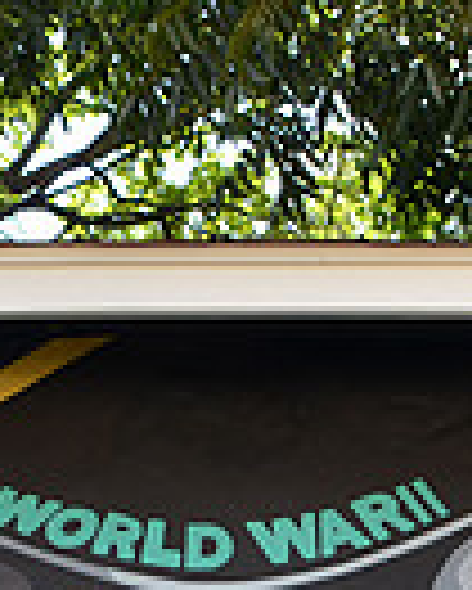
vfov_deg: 13.3
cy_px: 860
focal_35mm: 137
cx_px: 508
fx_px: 2389
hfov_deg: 11.1
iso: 160
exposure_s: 1/200
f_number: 7.1
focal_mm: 22
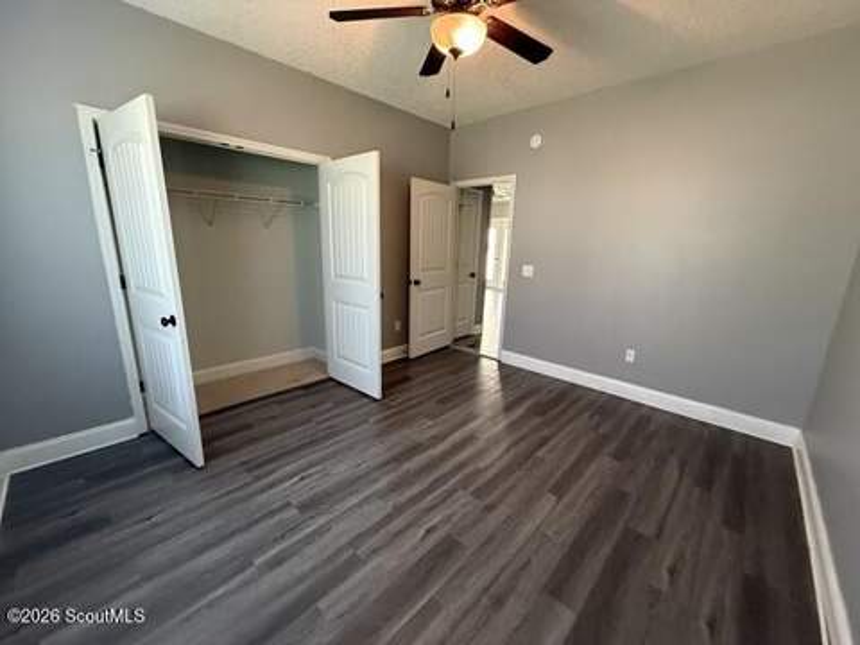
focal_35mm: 14
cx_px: 430
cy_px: 322
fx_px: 348
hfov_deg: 102.1
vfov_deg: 85.7
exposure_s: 1/60
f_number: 2.2
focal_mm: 2.22
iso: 640
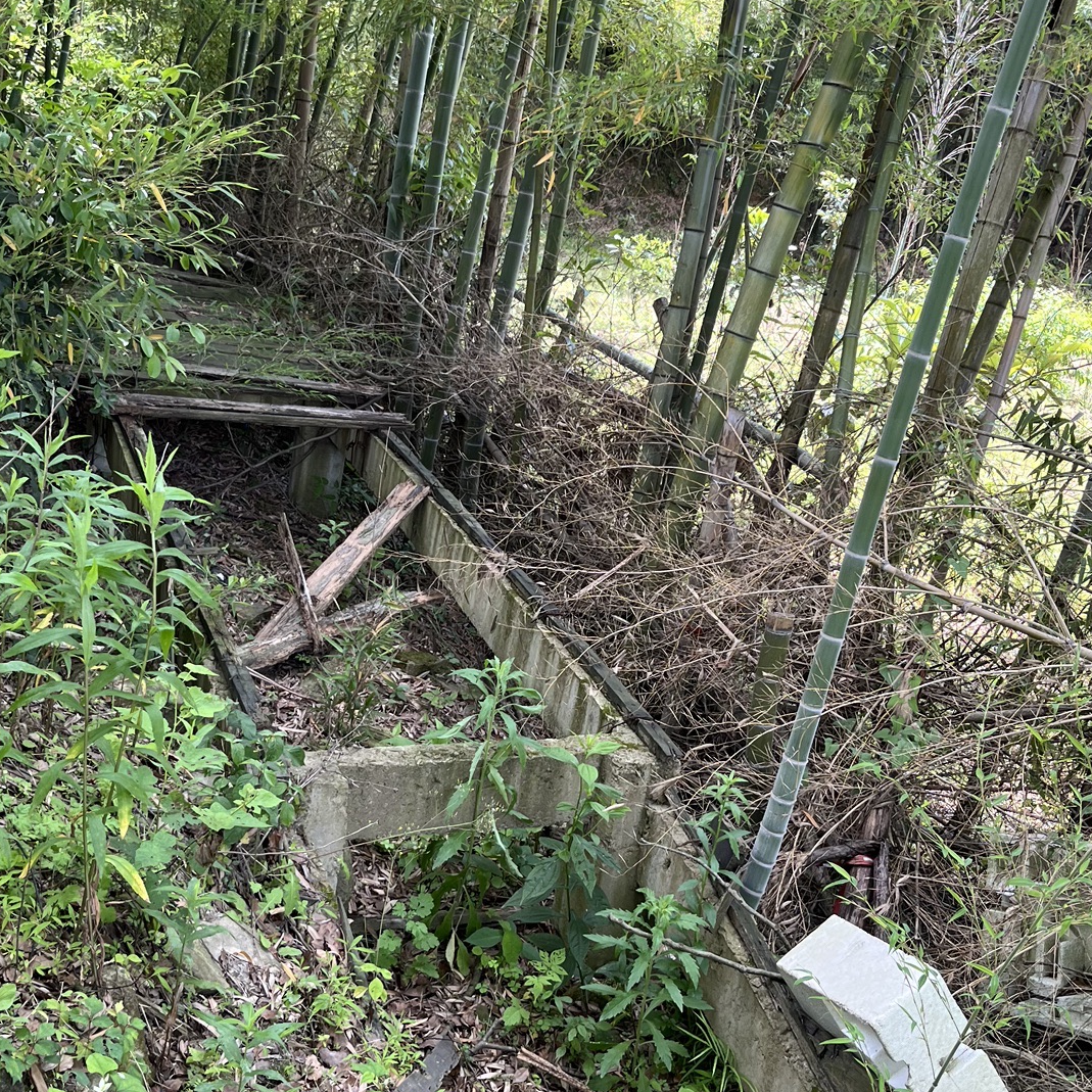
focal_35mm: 43
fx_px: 1535
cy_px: 607
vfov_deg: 39.1
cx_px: 487
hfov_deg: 39.1
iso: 40
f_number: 1.6
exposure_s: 1/164
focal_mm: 5.1
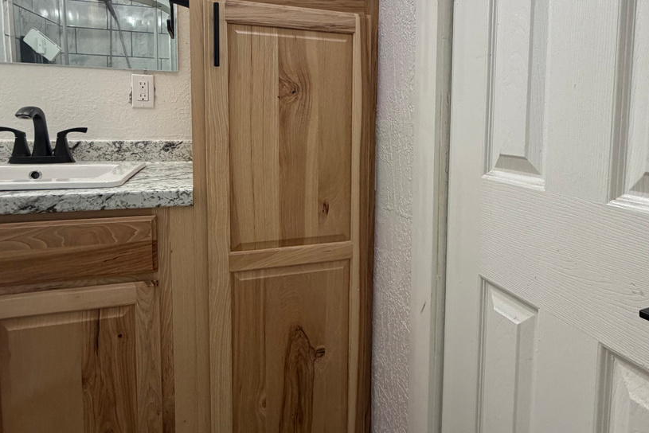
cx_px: 362
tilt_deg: -5.4
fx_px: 433
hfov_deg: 73.5
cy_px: 159
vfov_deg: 52.5
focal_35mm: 24
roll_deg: -0.8
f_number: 2.2
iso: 250
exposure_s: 1/120
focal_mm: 2.22
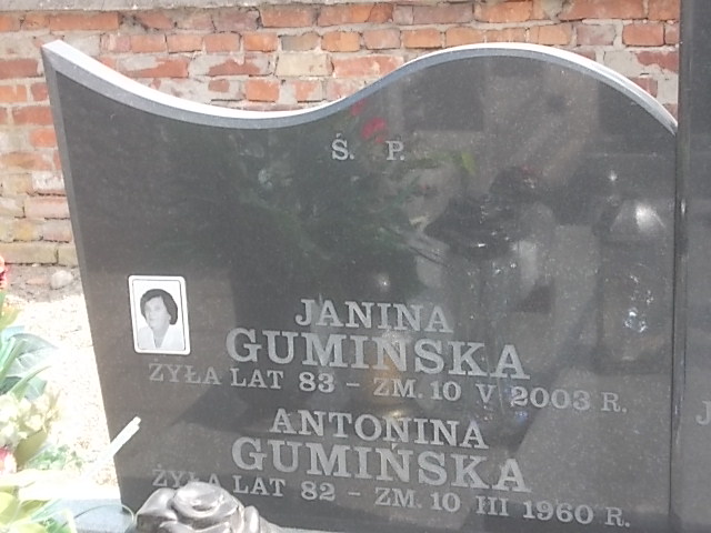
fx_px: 1684
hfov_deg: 23.8
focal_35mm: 82
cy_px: 266
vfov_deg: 18.0
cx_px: 356
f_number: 4.8
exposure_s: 1/60
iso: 80
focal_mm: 11.6
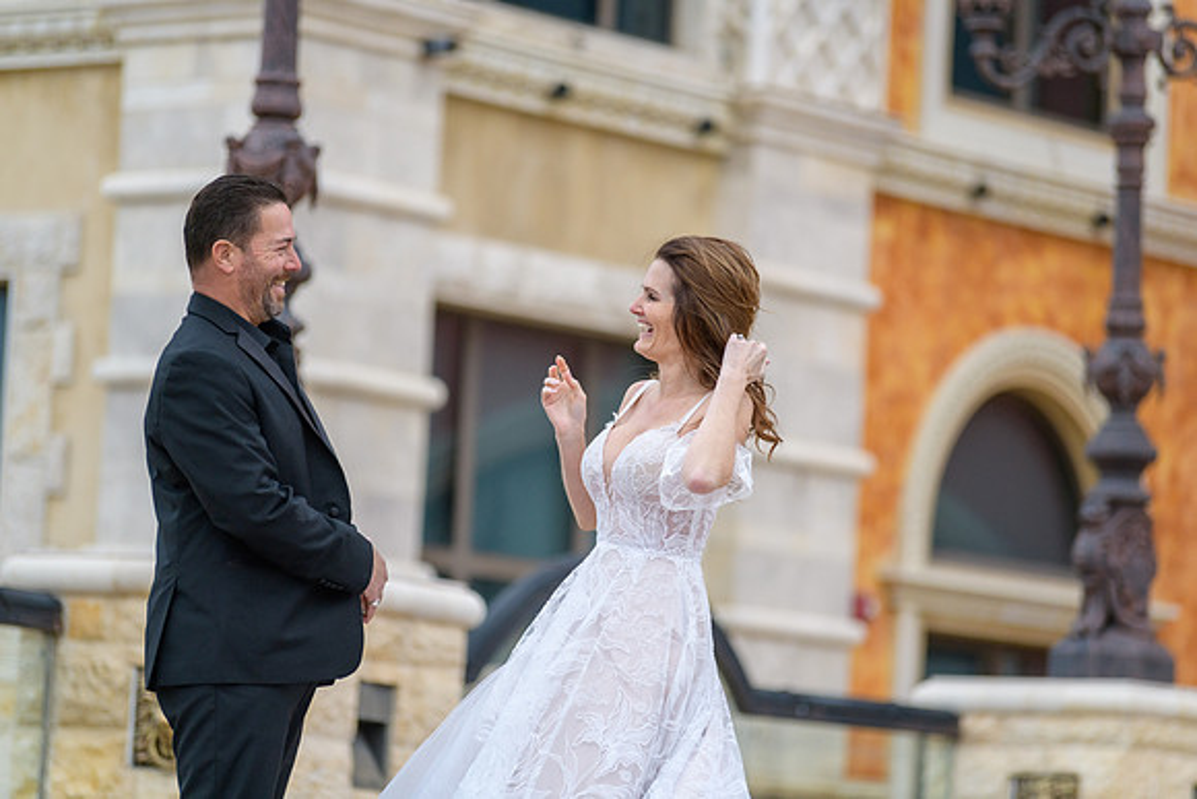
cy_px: 400
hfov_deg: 11.7
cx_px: 598
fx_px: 5820
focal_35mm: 175
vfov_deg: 7.9
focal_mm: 175
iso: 400
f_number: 2.8
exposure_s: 1/3200
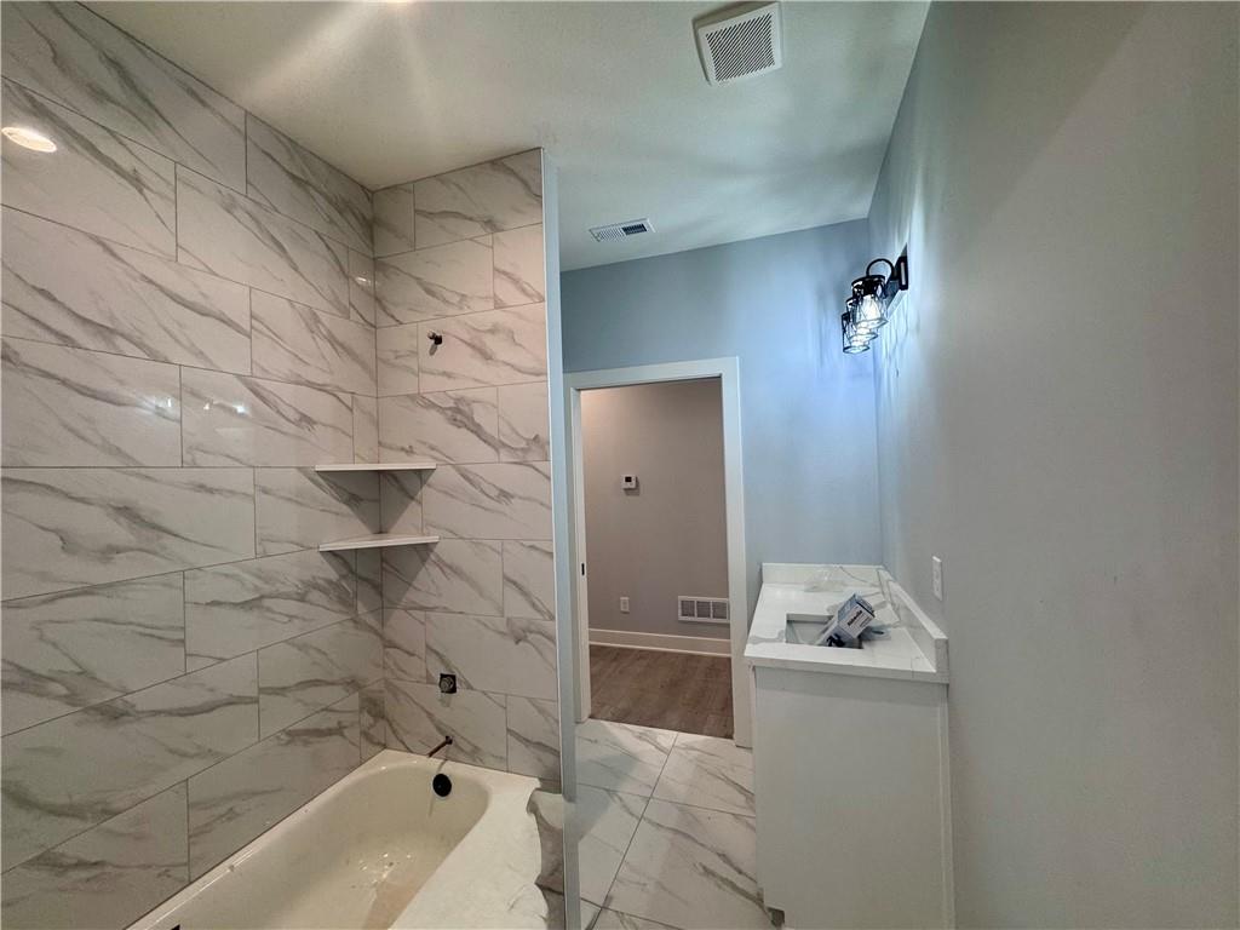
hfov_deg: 102.1
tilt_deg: +0.9
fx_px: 502
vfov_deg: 85.7
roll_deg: +1.6
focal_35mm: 14
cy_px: 465
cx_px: 620
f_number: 2.2
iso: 125
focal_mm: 2.22
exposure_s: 1/120
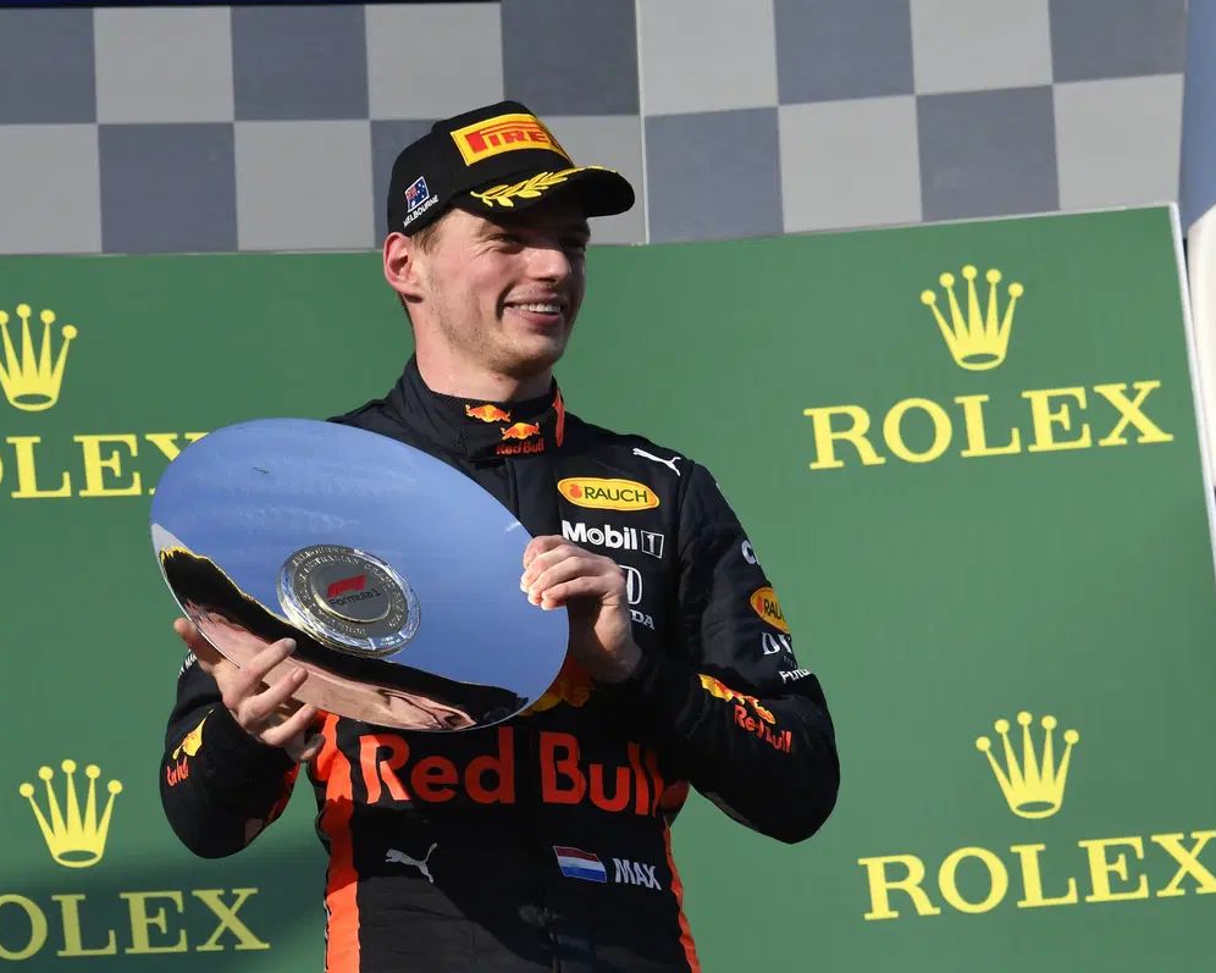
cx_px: 548
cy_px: 486
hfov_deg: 4.6
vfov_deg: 3.7
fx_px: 15261
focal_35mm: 424
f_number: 11
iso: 800
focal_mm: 250
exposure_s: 1/1250
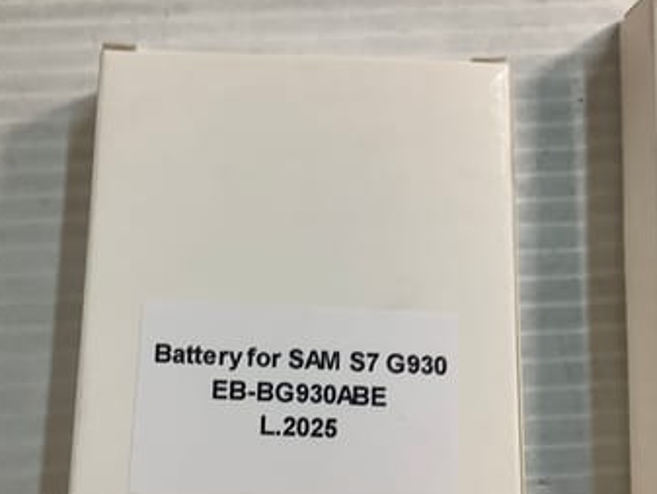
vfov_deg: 31.4
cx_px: 259
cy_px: 311
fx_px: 873
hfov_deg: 41.0
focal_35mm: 46
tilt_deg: -77.9
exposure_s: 1/50
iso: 80
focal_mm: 3.3
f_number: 2.4
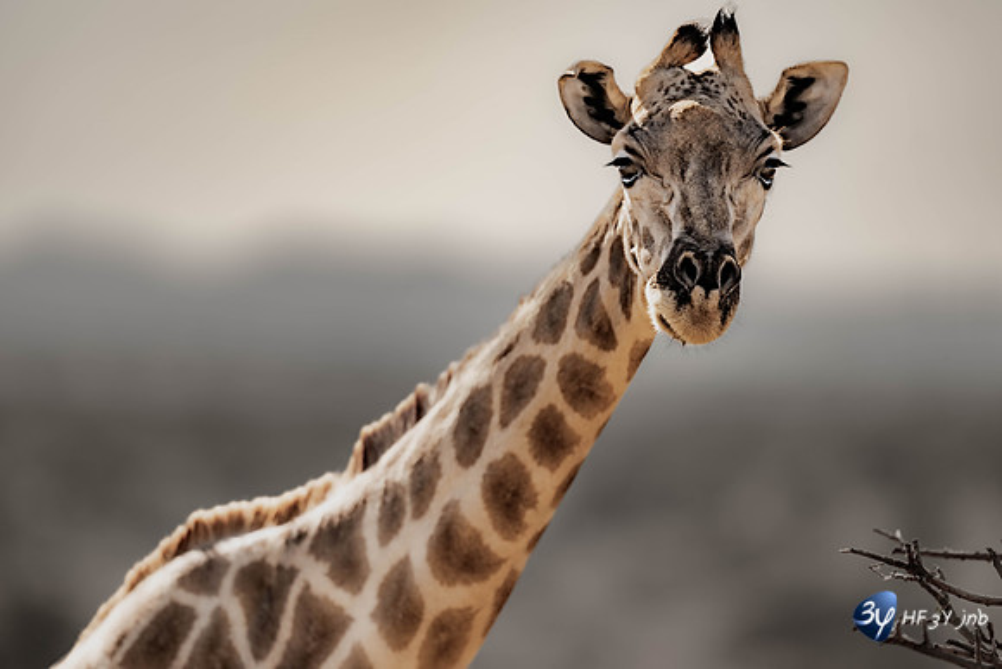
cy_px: 334
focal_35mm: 400
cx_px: 501
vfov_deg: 3.4
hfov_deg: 5.2
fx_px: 11135
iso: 64
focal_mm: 400
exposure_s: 1/2000
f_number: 2.8
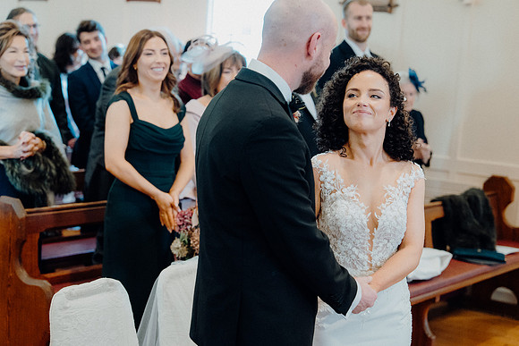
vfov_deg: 19.5
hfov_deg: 28.8
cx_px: 260
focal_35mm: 70
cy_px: 173
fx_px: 1009
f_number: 3.5
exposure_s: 1/160
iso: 4000
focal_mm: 70
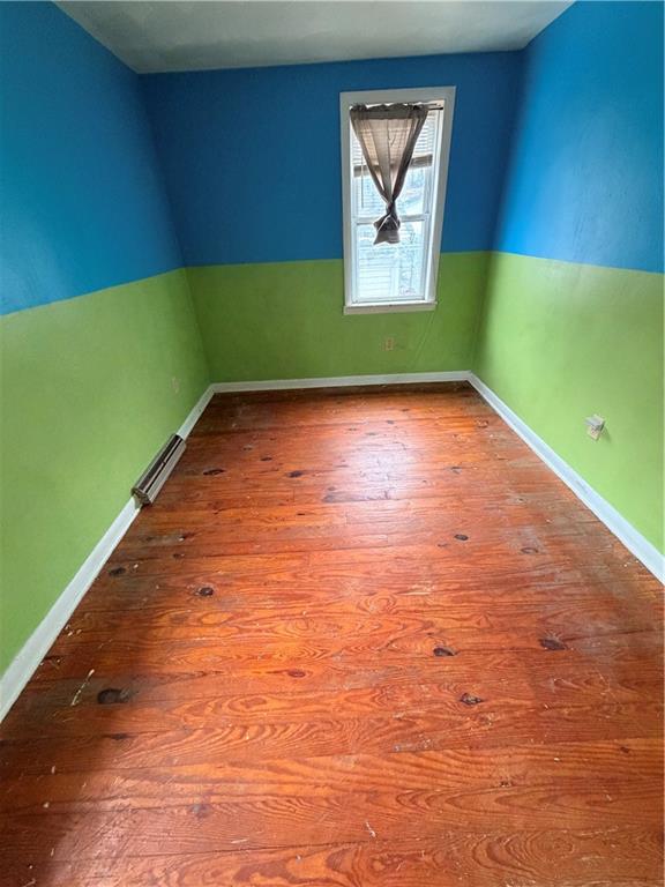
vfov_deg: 102.1
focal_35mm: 14
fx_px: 359
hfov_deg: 85.7
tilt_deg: -31.3
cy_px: 444
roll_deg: +3.3
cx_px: 332
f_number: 2.2
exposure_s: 1/60
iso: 500
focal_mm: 2.22
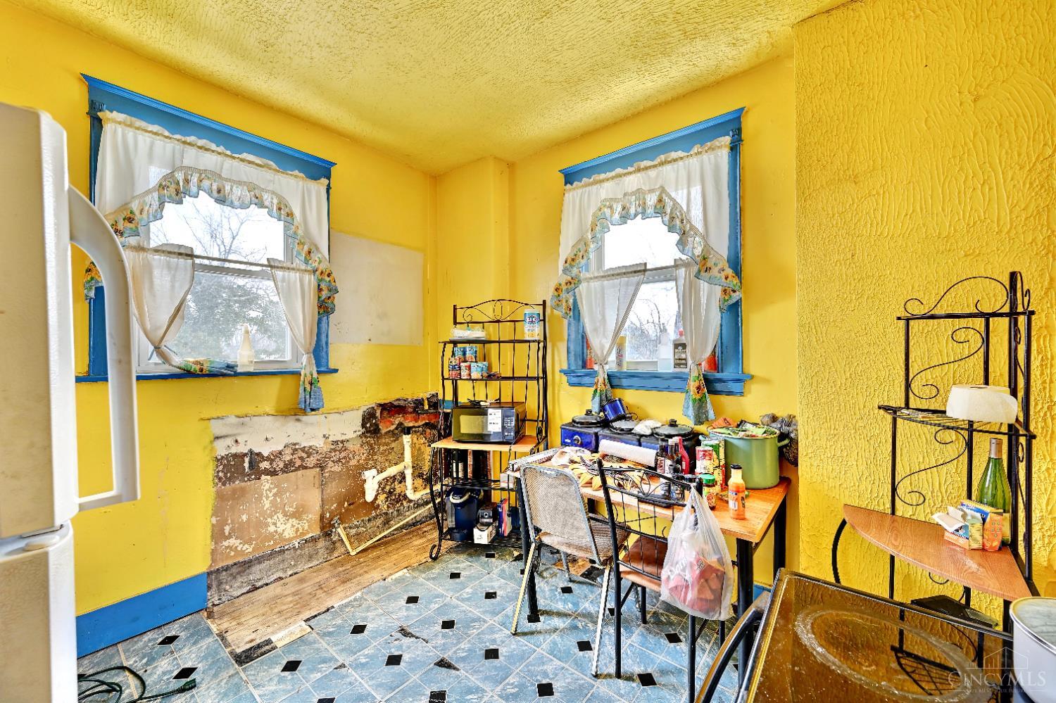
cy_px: 352
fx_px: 411
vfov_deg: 81.2
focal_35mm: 14
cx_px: 528
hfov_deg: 104.3
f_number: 8
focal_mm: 14
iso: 400
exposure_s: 1/6
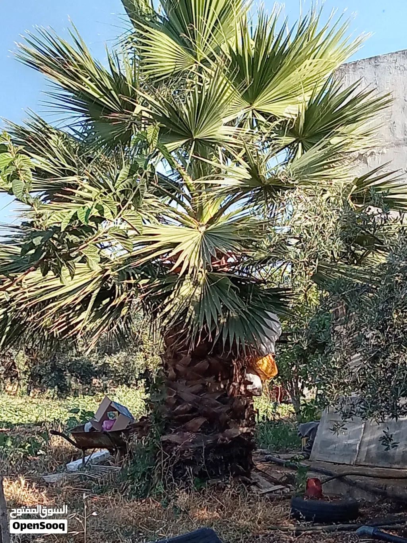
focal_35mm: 74
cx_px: 204
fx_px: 1161
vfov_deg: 26.3
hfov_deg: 19.9
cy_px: 272
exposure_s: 1/508
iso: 100
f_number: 1.8
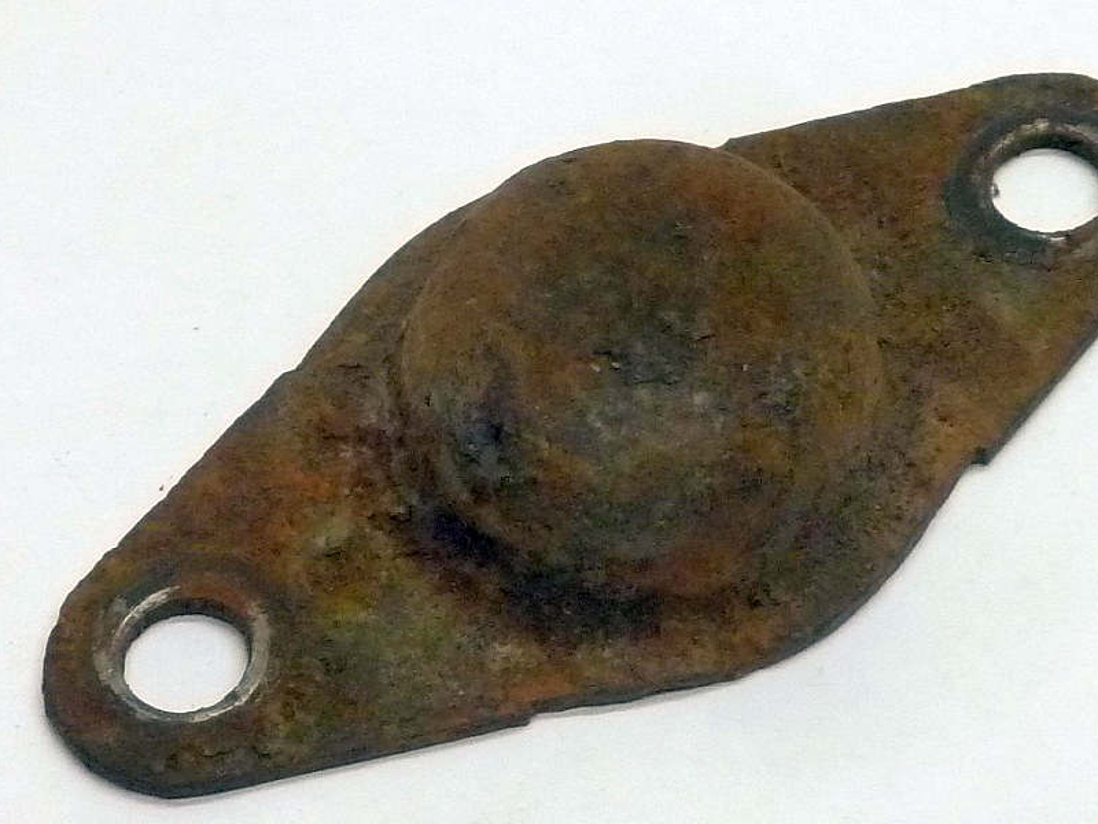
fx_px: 1776
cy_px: 448
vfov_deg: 26.1
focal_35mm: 56
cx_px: 613
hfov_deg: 34.3
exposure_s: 1/30
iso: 320
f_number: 3.8
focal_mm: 7.9
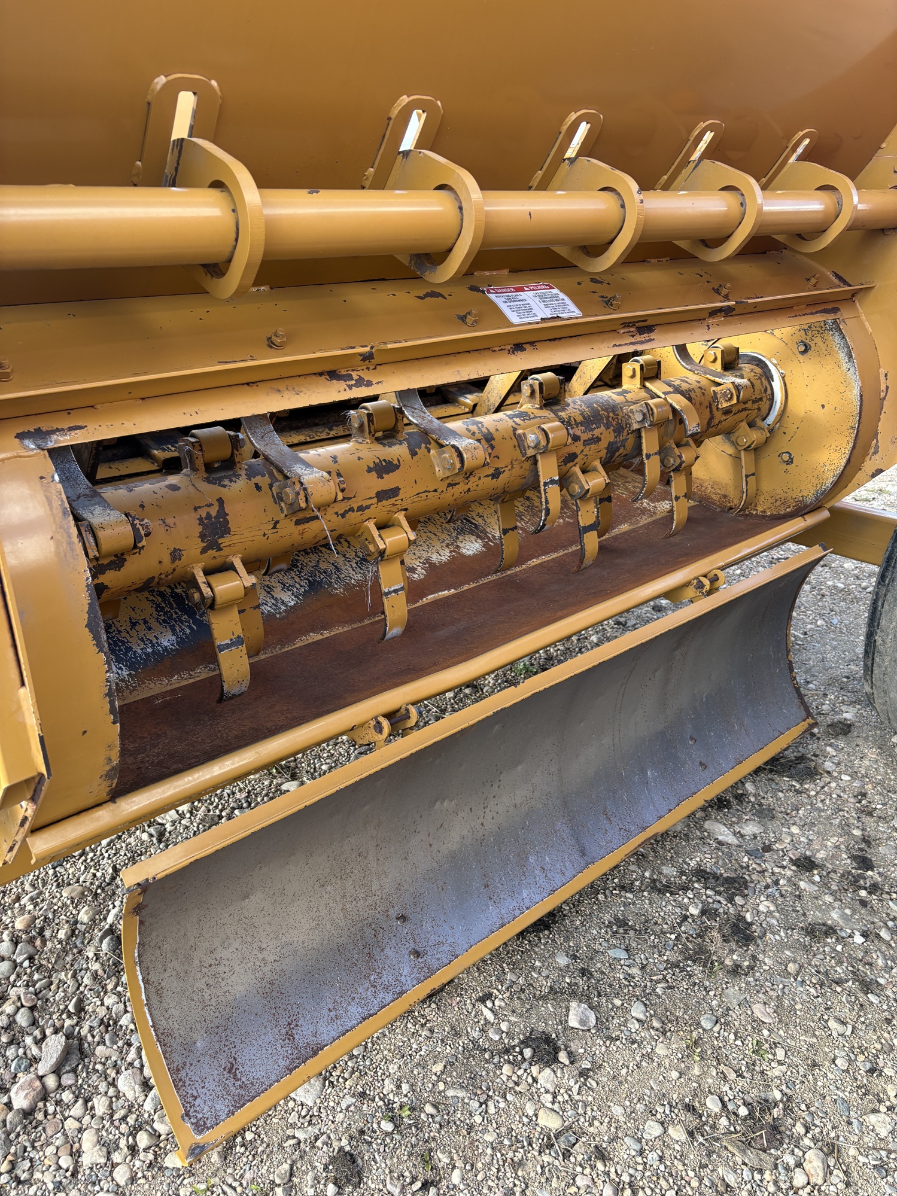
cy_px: 598
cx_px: 448
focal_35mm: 26
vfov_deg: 67.3
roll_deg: +1.9
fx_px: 898
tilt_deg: -22.8
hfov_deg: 53.1
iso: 40
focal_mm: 5.96
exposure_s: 1/174
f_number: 1.6
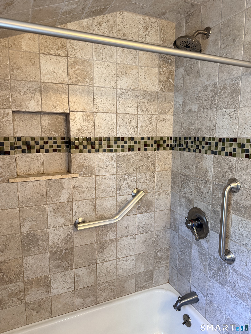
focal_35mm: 24
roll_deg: -1.0
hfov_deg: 56.8
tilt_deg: -7.7
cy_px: 167
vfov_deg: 71.6
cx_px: 126
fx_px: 232
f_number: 1.78
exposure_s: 1/60
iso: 160
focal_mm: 6.76
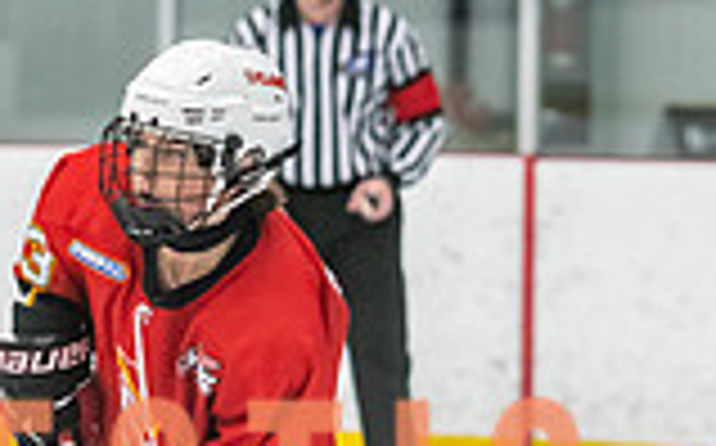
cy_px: 511
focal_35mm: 416
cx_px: 126
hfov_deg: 5.1
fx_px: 8109
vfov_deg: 3.1
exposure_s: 1/800
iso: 3200
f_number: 2.8
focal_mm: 112
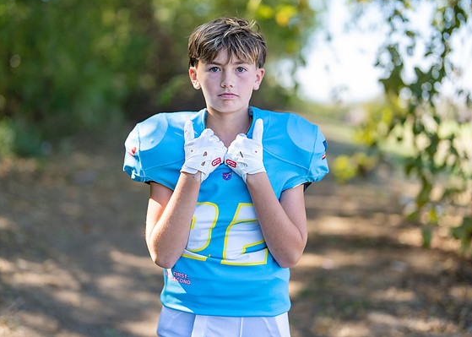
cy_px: 158
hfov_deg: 33.8
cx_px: 233
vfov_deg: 24.5
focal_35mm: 58
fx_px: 777
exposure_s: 1/1250
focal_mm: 50
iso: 100
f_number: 1.2
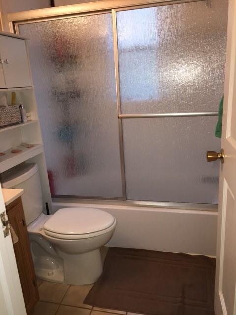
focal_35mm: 29
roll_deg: +4.5
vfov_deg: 61.7
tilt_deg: -16.7
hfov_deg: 48.2
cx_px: 118
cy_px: 158
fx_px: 264
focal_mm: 4.15
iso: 100
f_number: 2.2
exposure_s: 1/30
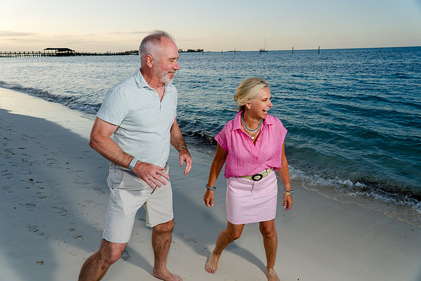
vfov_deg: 49.6
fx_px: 304
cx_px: 210
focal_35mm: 26
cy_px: 140
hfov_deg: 69.4
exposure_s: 1/250
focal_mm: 26
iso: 100
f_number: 5.6
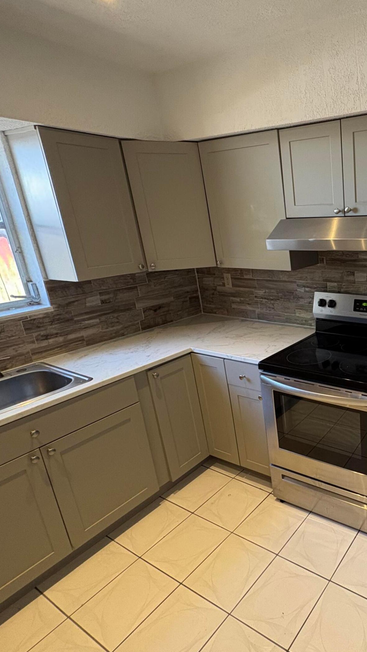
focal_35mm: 21
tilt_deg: -15.8
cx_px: 364
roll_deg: +2.5
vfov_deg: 83.8
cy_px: 321
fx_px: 363
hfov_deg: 45.6
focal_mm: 2.22
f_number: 2.2
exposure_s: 1/60
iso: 320
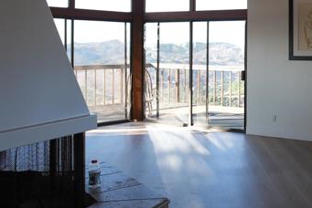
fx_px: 416
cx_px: 294
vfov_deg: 27.7
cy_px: 50
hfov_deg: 37.7
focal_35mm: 48
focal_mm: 16
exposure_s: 1/60
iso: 80
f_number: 4
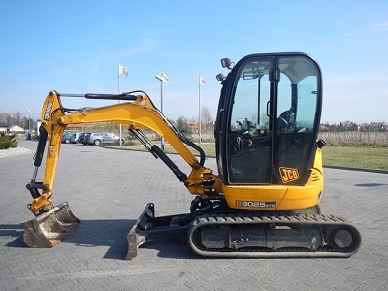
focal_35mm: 28
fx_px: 314
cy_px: 146
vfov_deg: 49.7
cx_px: 194
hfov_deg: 63.4
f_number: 3.9
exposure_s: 1/800
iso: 125
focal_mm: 5
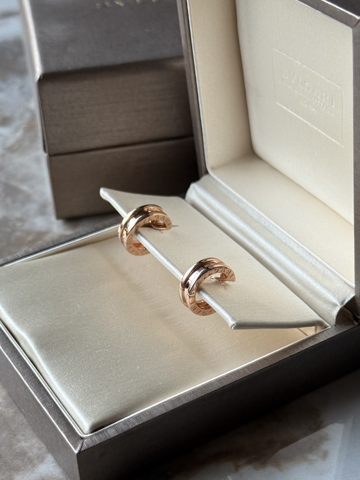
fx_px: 666
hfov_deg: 30.3
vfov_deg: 39.7
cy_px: 240
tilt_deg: -37.7
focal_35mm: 48
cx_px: 180
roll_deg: +0.5
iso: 125
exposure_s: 1/60
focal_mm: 6.76
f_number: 1.78
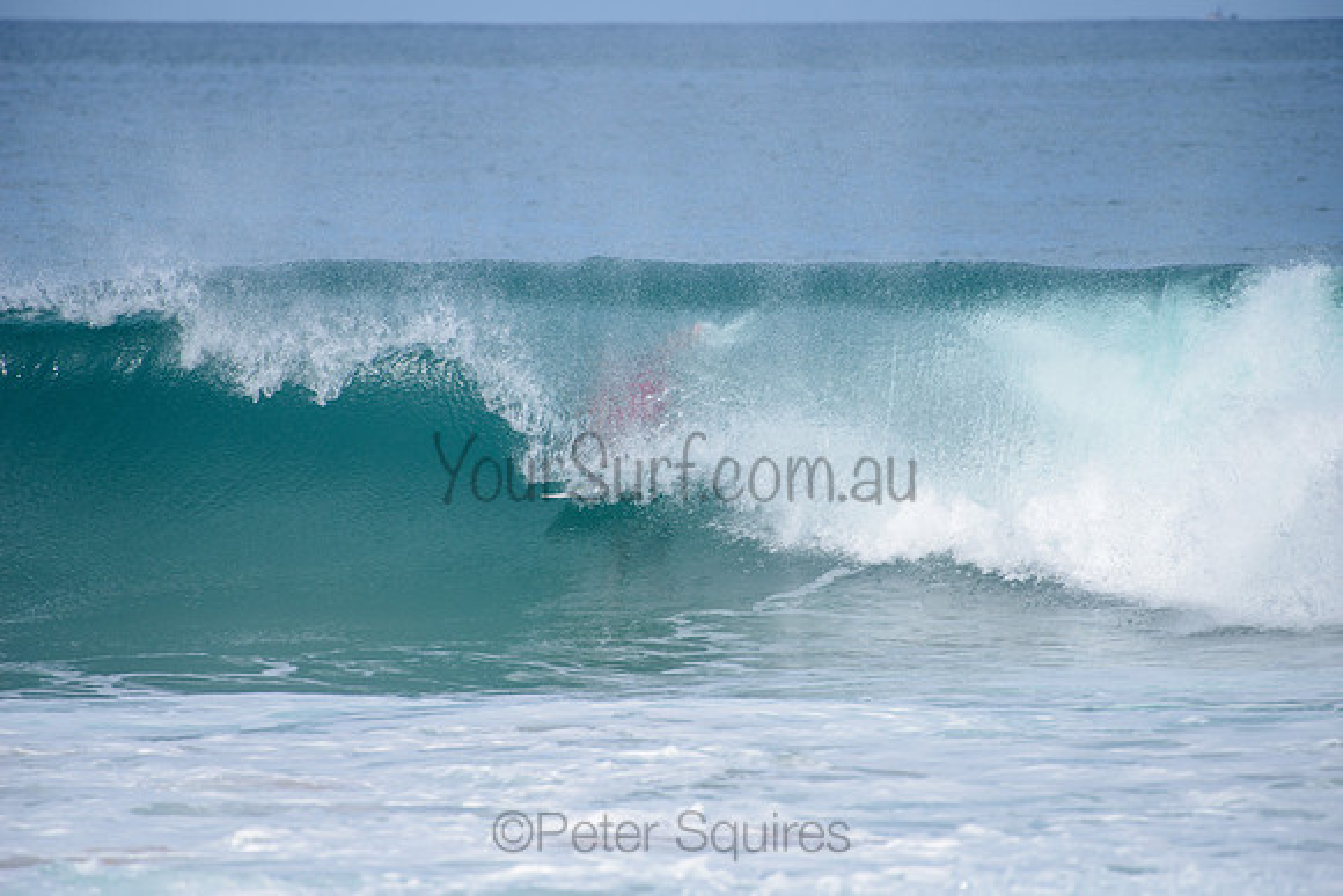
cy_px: 448
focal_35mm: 500
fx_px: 18656
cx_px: 672
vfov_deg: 2.8
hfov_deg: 4.1
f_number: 6.3
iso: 250
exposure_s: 1/2500
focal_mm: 500
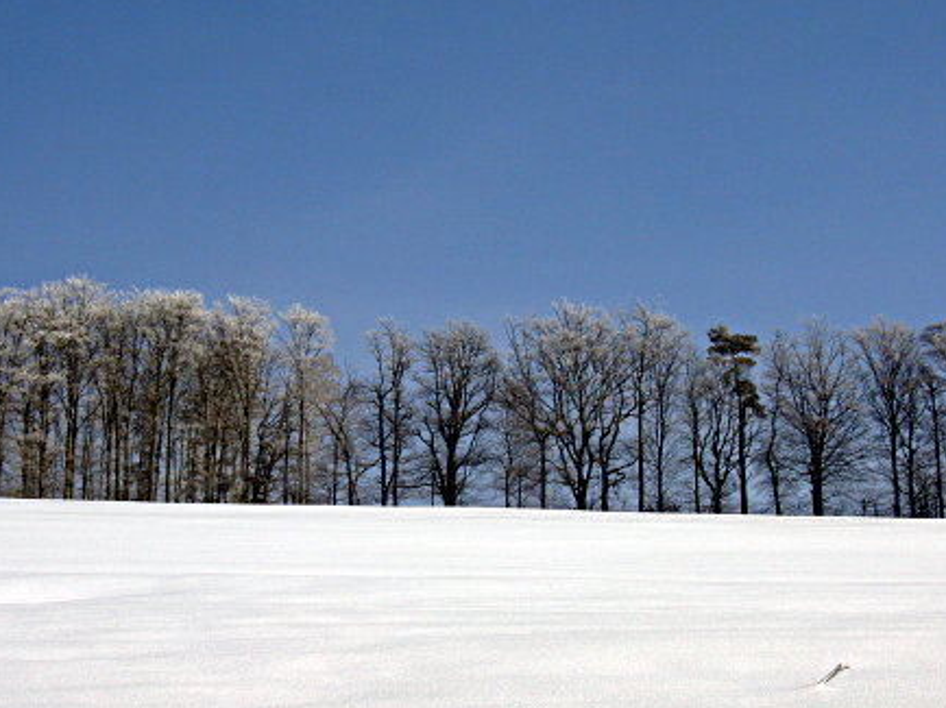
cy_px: 368
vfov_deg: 17.8
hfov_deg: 23.6
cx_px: 436
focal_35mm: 83
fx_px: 2267
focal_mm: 9.9
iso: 50
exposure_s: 1/800
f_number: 6.4
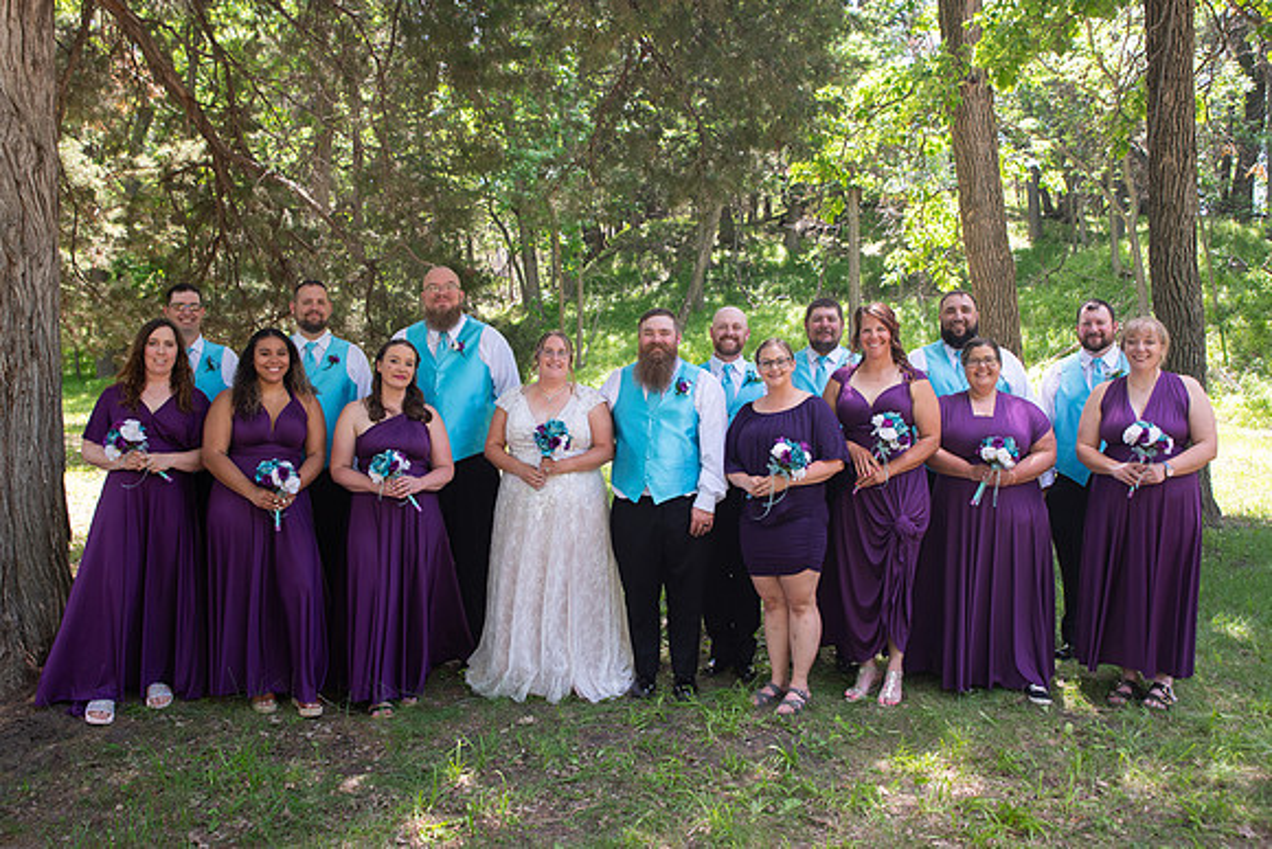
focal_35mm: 28
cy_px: 421
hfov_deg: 65.9
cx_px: 631
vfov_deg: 46.8
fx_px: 981
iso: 250
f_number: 5
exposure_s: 1/125
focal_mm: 24
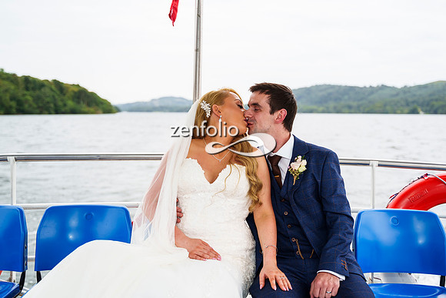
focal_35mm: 46
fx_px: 564
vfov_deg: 29.5
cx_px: 231
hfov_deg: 43.1
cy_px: 138
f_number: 2.8
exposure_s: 1/250
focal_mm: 42
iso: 250
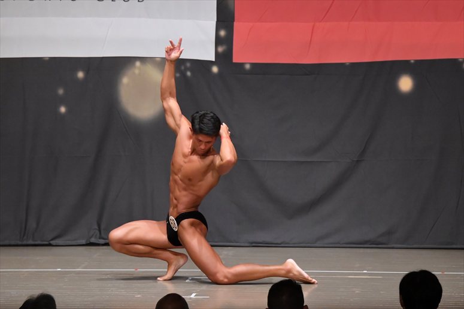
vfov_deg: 6.8
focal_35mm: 202
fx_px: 2602
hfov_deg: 10.2
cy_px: 154
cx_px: 232
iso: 6400
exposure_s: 1/400
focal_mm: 135
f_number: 5.6
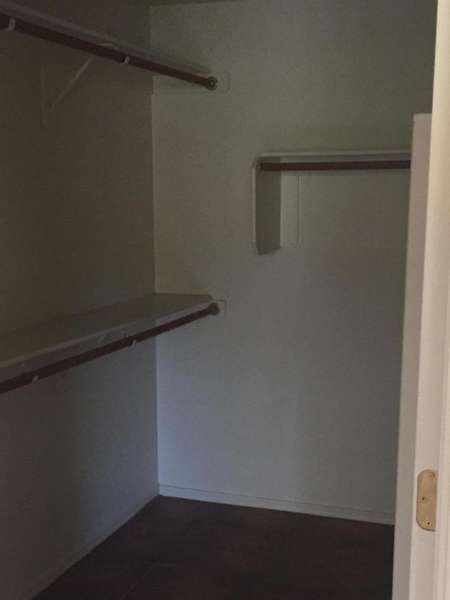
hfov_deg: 29.1
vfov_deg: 38.0
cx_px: 224
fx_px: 867
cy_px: 358
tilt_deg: -10.2
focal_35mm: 50
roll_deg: +0.4
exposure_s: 1/30
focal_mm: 4.15
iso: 250
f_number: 2.2
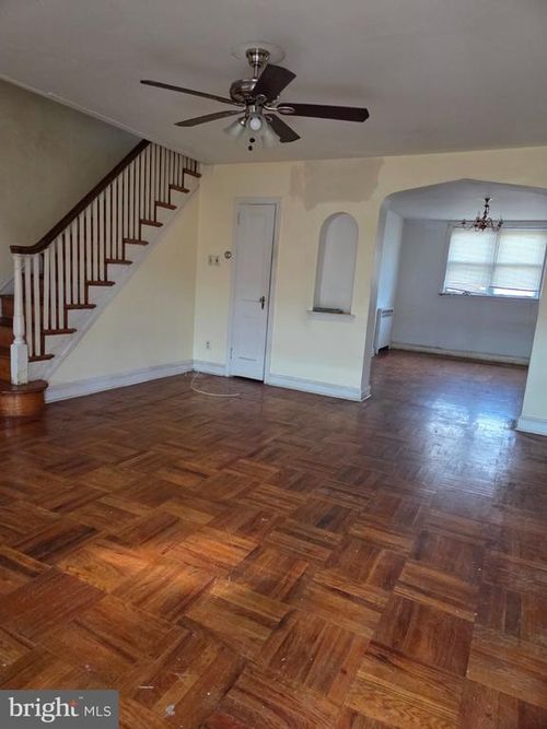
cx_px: 274
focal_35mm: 23
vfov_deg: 73.9
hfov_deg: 58.9
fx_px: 485
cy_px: 364
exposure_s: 1/120
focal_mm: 5.4
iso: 1000
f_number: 1.8
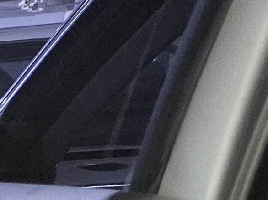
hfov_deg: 9.4
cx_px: -585
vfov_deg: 7.9
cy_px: 634
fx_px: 1215
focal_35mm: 157
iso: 500
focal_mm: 5.4
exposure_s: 1/24
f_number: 1.8
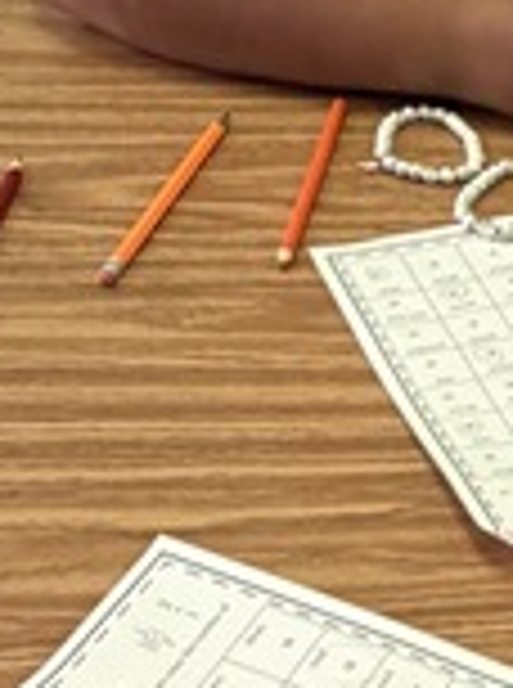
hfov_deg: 13.1
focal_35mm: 94
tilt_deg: -44.5
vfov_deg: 20.1
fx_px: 1865
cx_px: 1084
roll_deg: -7.6
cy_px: 728
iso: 250
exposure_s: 1/60
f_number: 2.2
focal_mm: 2.22
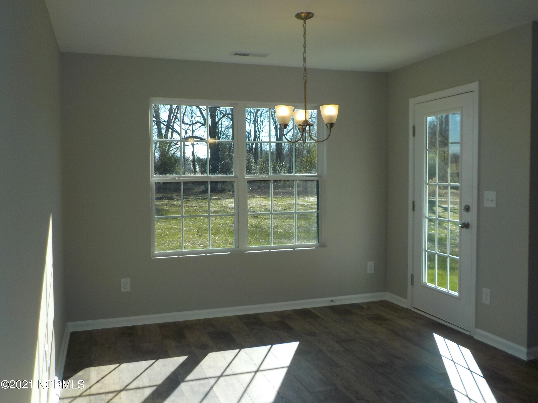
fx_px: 466
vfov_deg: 46.8
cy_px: 202
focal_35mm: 30
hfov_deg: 60.0
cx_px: 269
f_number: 3.3
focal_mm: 4.1
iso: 125
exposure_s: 1/500
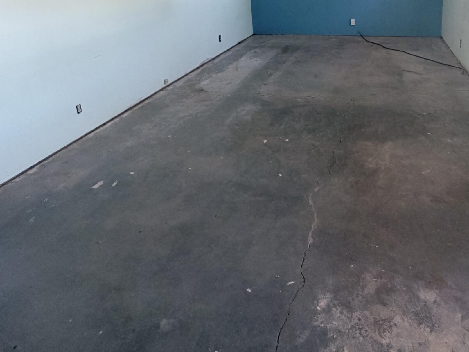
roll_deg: +2.7
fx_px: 352
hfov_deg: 66.2
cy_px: 39
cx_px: 297
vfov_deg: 47.9
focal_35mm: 26
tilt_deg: -11.3
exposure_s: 1/121
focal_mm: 2.22
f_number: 2.2
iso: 320
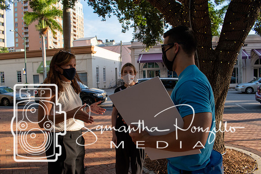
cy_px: 87
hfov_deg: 67.4
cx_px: 130
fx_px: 196
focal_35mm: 27
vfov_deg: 48.0
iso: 280
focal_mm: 18
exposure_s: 1/250
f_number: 8
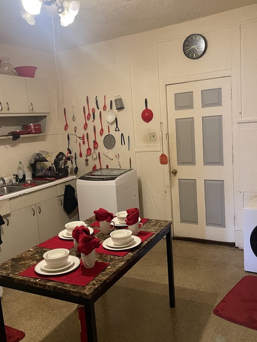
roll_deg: +3.7
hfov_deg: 45.4
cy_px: 172
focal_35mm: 31
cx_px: 131
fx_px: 307
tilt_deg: -7.4
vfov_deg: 58.4
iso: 400
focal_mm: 5.1
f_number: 1.6
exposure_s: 1/60
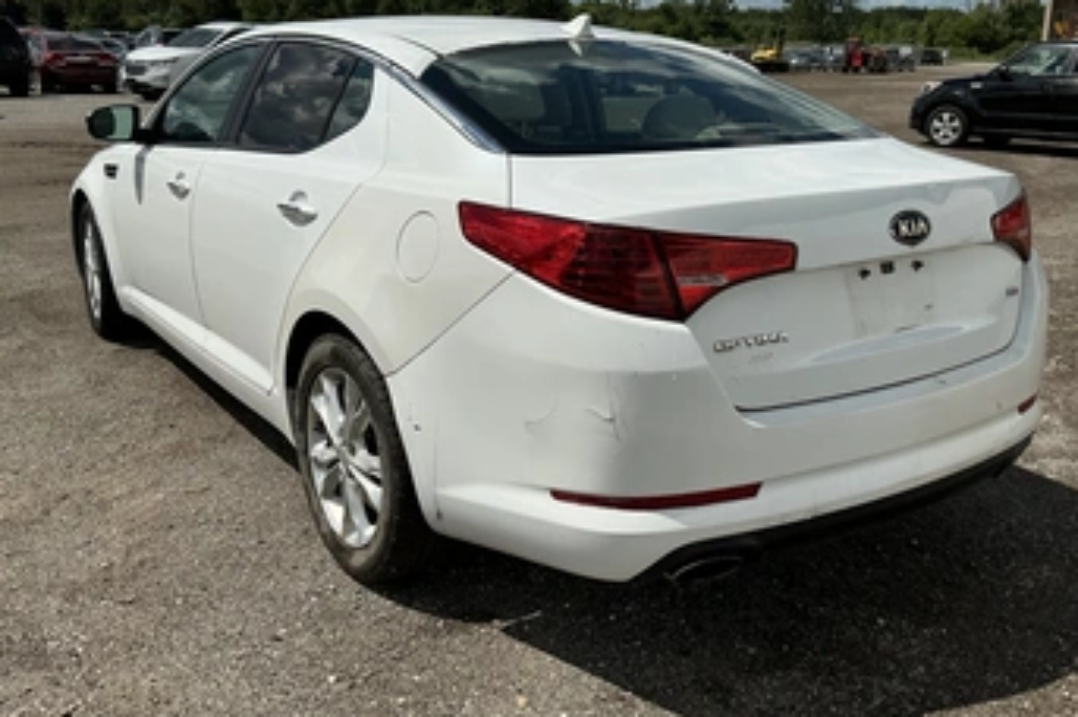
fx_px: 1017
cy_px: 305
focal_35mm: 34
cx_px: 534
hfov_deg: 55.8
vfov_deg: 38.7
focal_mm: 3
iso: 25
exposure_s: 1/4785
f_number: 1.8
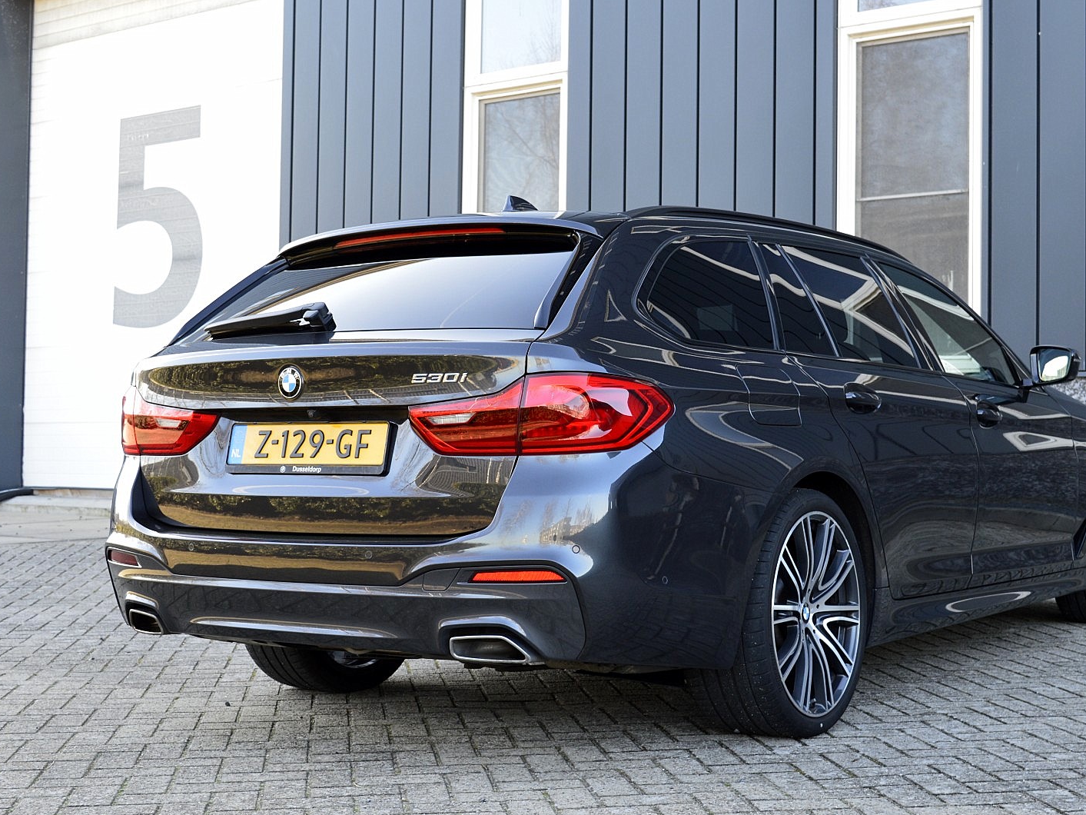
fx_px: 1663
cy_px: 414
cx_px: 589
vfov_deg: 27.5
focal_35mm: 53
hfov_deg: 36.1
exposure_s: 1/60
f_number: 8
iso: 400
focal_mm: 32
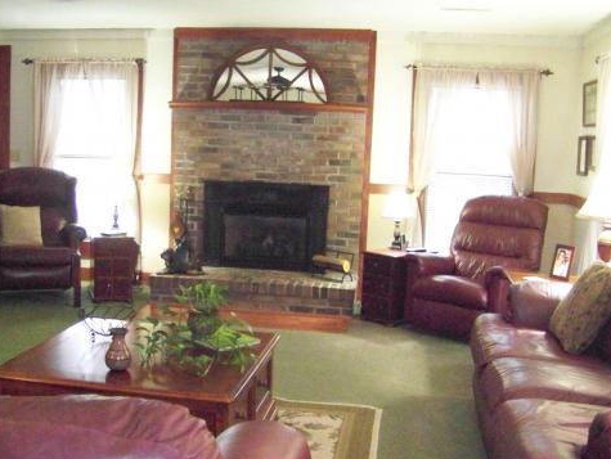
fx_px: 777
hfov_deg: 42.9
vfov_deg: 32.9
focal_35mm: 44
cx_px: 273
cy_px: 249
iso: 1600
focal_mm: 5.85
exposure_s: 1/30
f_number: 2.8
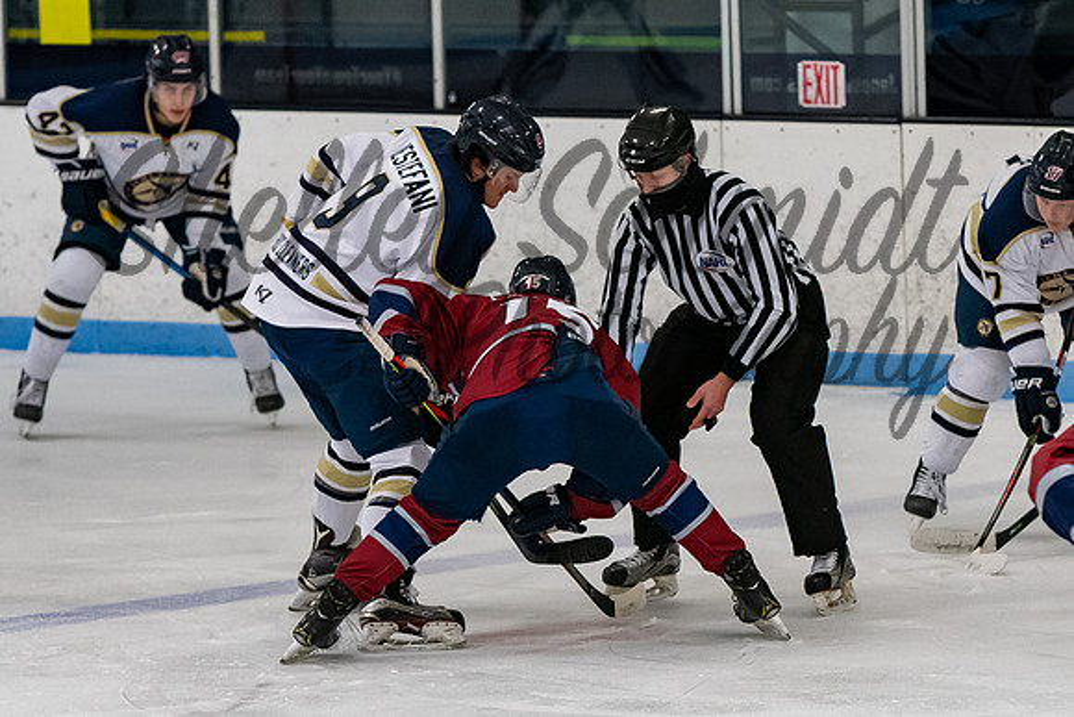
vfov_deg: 4.5
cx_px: 505
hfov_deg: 6.7
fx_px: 9111
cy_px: 308
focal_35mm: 305
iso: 2000
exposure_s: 1/800
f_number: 3.5
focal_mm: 135
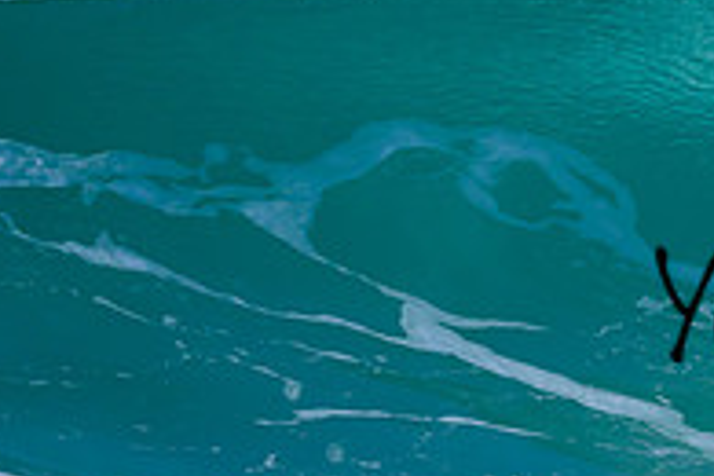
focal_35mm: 3272
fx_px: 64890
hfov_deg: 0.6
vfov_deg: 0.4
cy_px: 122
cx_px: 1305
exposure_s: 1/2000
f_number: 6.3
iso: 360
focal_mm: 800
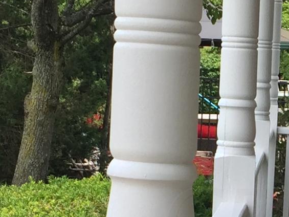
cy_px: 219
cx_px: 317
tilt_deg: -7.7
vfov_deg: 9.6
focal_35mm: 154
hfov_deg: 12.6
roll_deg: -2.9
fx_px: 1286
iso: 32
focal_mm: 4.15
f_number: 2.2
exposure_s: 1/842
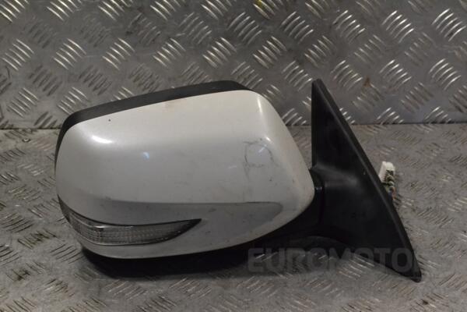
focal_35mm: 72
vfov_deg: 18.9
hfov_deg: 28.1
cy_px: 156
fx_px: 934
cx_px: 234
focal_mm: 48
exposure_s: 1/400
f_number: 10
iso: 3200
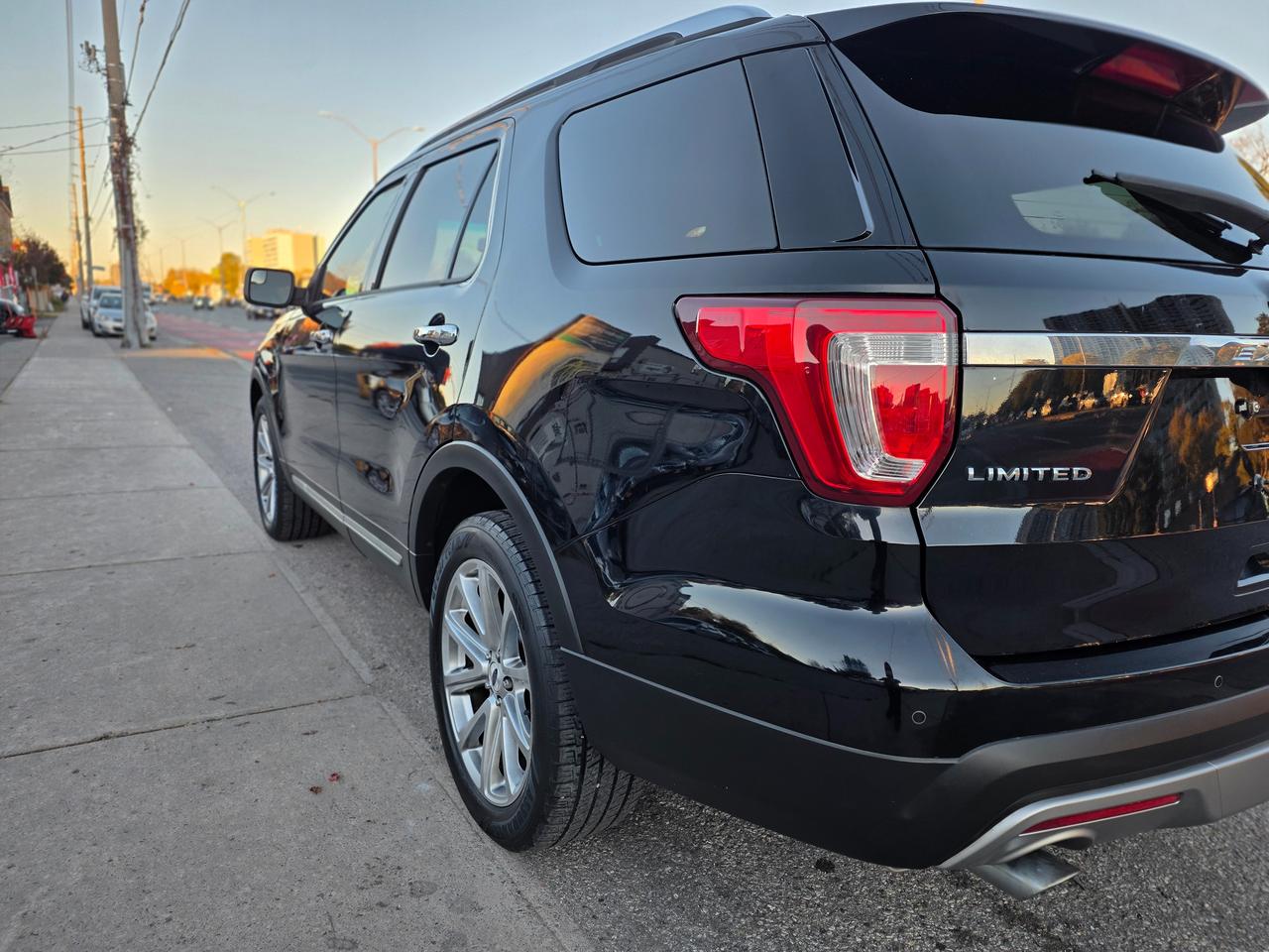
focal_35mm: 23
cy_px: 476
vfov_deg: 58.9
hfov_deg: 73.9
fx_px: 843
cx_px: 634
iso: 32
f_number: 1.7
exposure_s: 1/359
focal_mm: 6.25
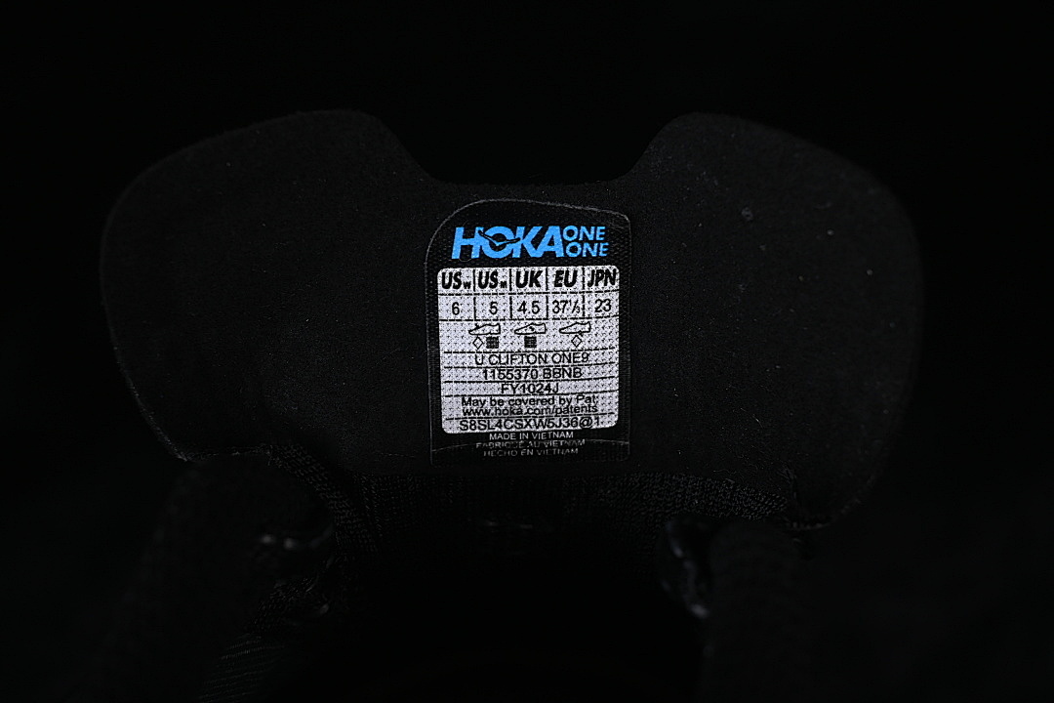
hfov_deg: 27.0
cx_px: 527
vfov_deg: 18.2
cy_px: 352
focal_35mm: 75
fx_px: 2196
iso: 160
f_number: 8
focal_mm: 50
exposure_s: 1/80
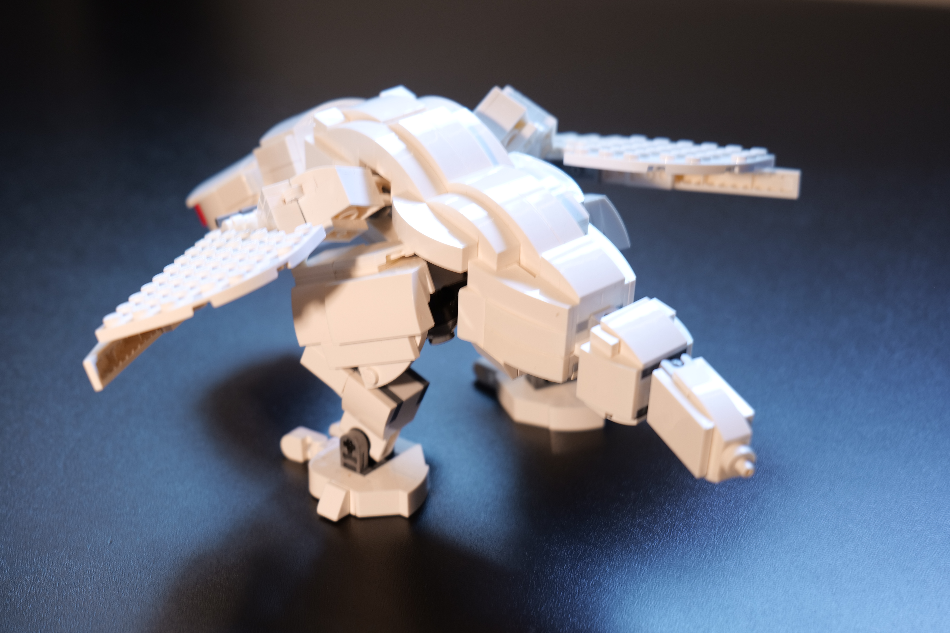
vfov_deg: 22.6
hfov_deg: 33.4
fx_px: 1583
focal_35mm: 60
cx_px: 475
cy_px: 316
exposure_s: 1/25
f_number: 5.6
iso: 250
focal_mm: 60
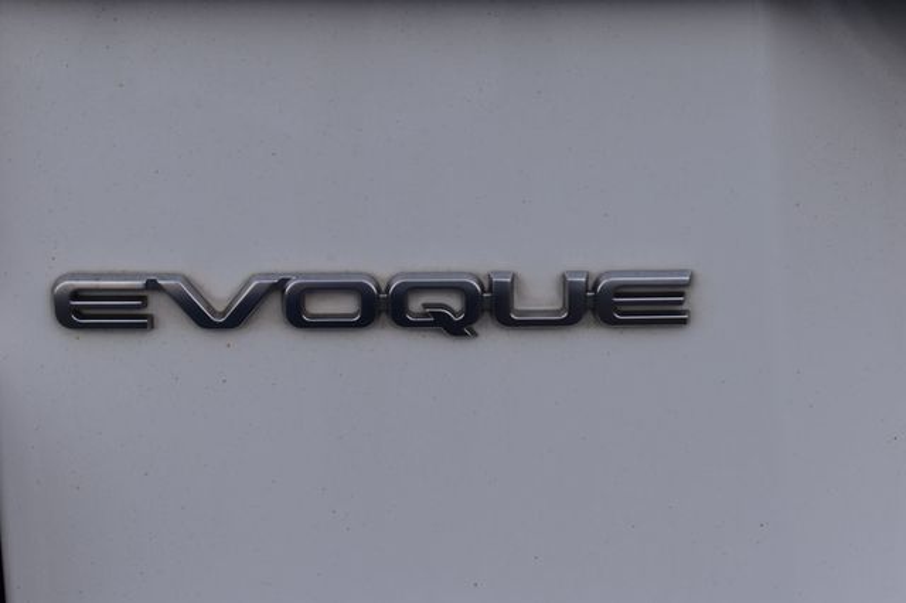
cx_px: 453
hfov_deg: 29.3
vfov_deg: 19.7
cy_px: 302
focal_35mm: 69
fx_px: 1736
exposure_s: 1/100
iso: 400
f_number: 9
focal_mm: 46
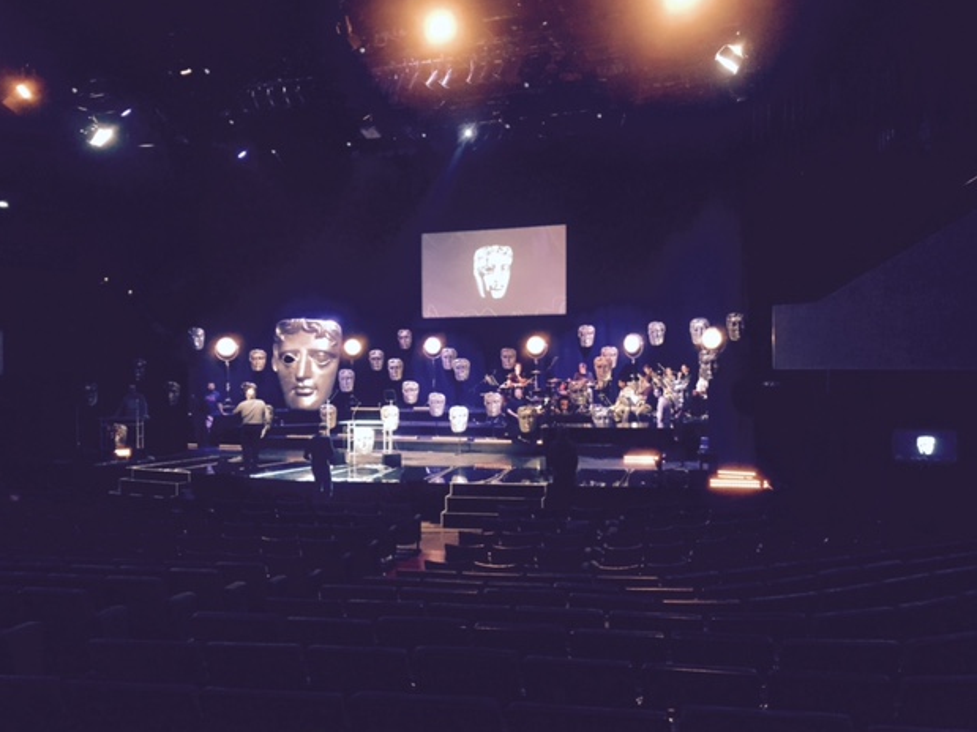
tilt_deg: -1.4
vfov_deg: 46.8
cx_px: 502
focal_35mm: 30
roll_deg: -0.2
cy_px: 369
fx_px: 847
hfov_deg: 60.0
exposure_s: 1/15
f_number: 2.2
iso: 400
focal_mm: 4.15
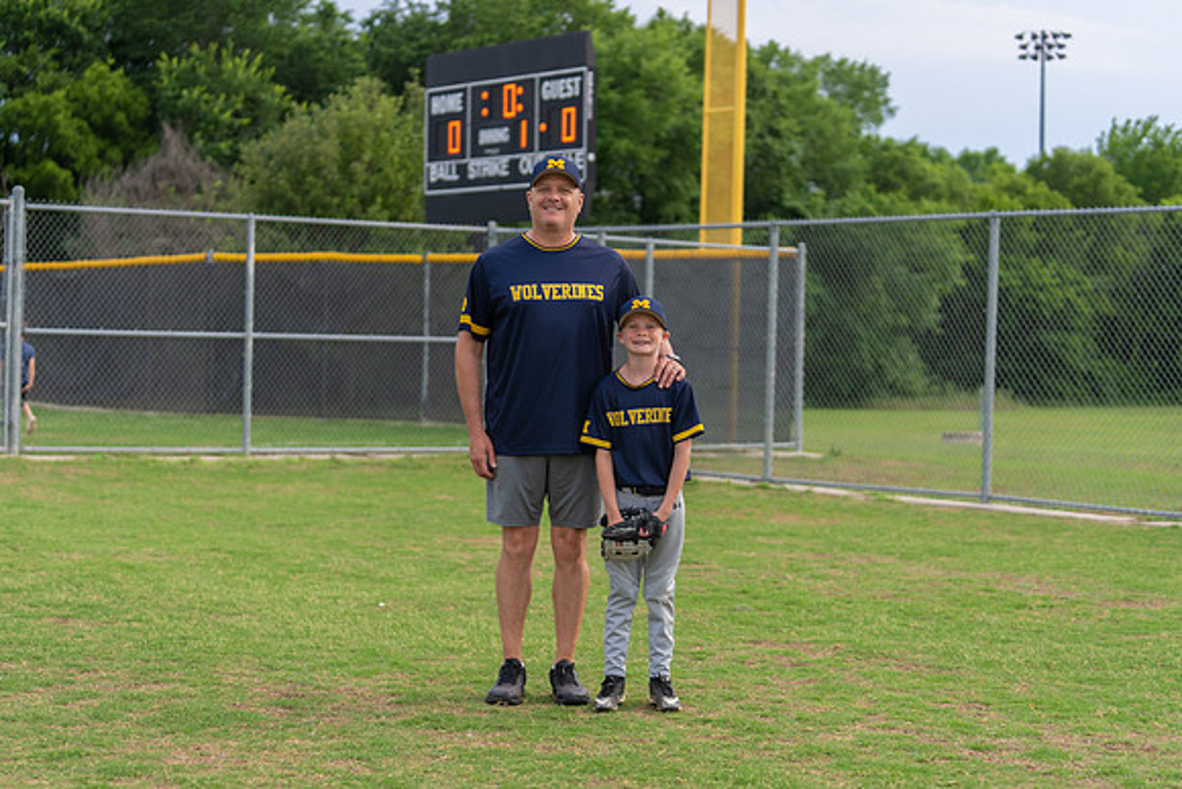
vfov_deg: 19.5
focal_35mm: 70
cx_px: 591
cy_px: 394
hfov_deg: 28.8
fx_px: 2299
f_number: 2.8
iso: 200
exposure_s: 1/320
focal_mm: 70
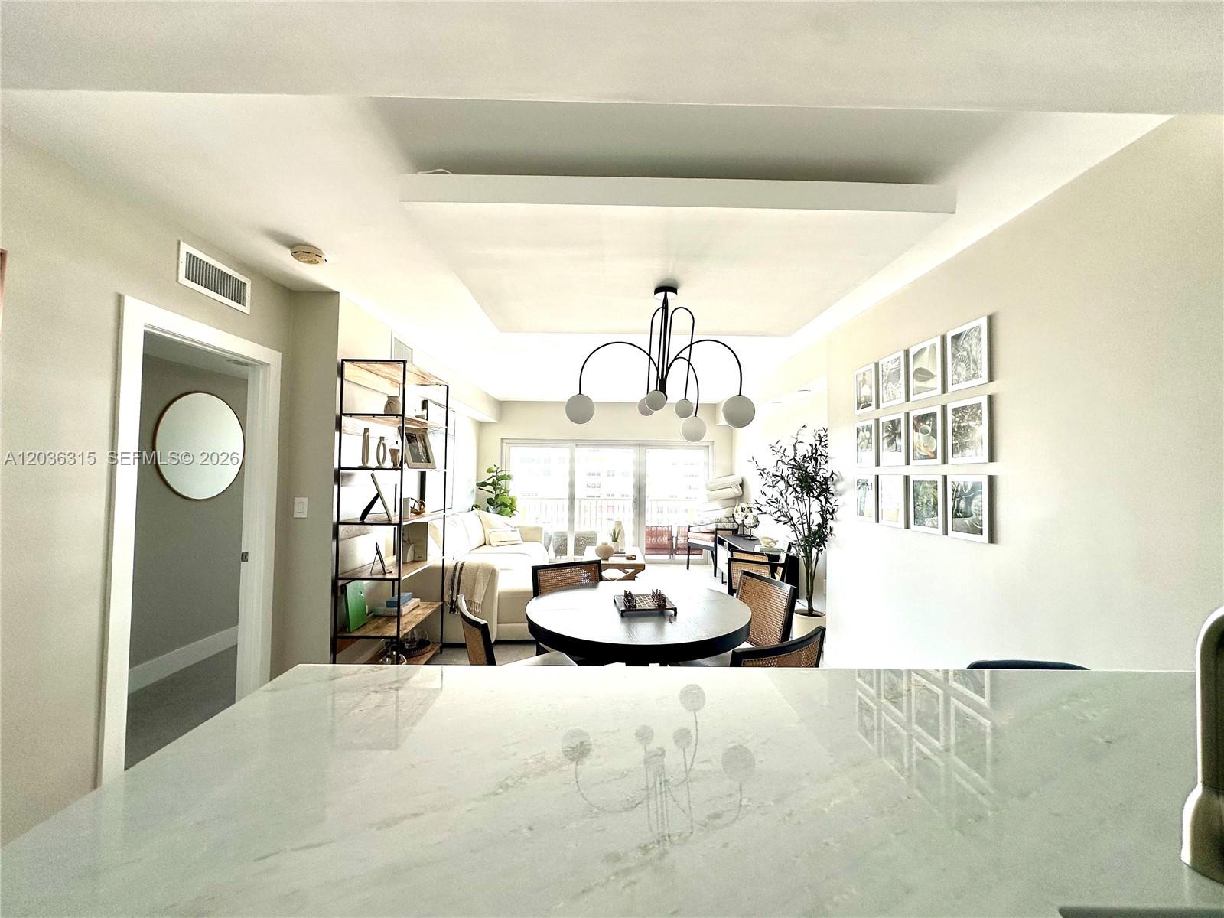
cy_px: 459
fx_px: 495
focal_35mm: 14
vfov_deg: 85.7
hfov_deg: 102.1
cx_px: 612
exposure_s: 1/99
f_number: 2.2
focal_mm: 2.22
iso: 50
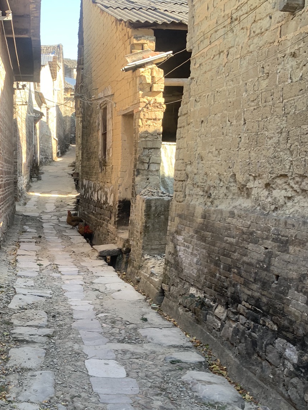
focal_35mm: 46
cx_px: 62
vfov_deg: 40.6
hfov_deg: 30.8
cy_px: 280
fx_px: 546
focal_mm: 4.25
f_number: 1.8
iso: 25
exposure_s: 1/122
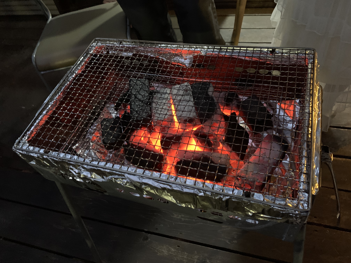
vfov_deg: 53.1
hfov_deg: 67.3
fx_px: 264
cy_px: 132
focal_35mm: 26
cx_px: 176
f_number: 1.8
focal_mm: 4.25
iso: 800
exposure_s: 1/16
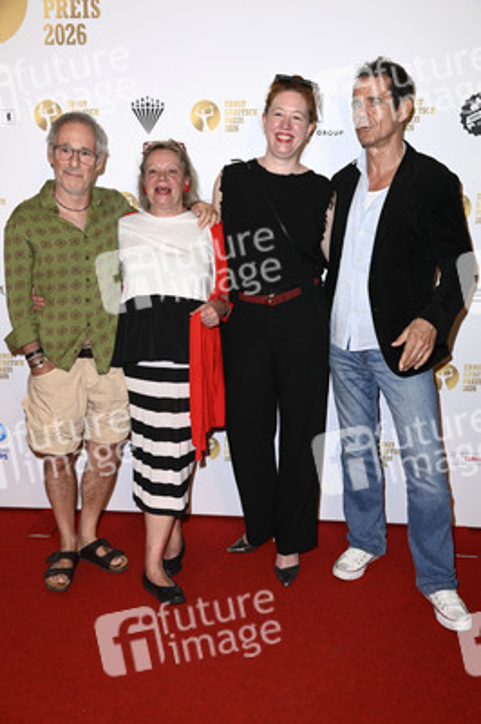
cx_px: 240
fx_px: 723
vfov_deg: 53.2
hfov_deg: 36.8
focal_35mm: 36
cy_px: 362
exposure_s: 1/200
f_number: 5.6
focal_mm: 36
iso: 640
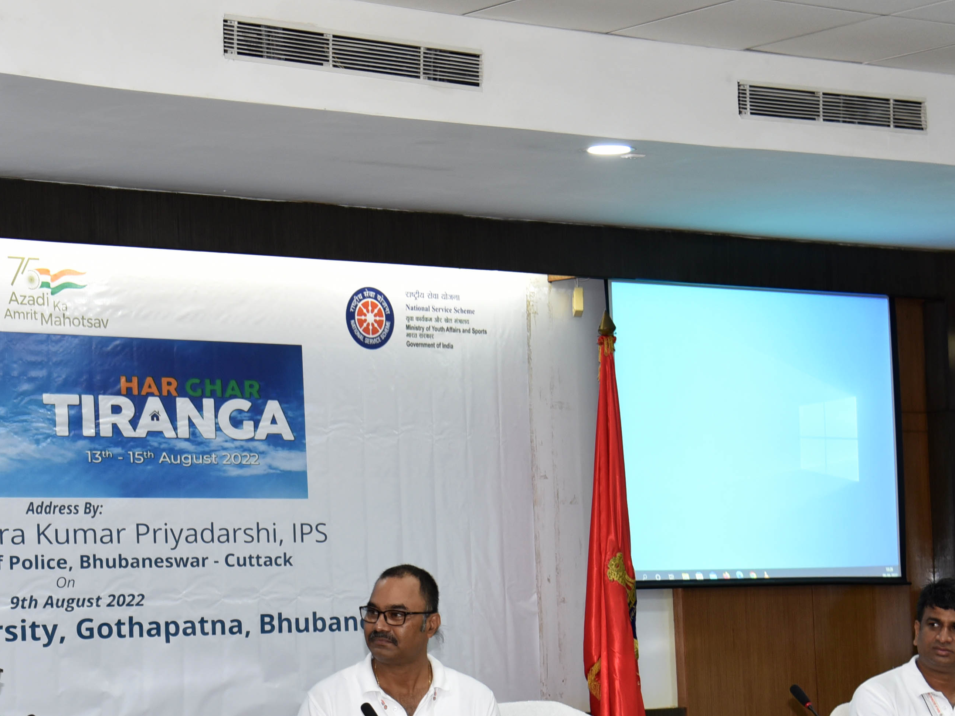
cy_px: 464
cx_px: 174
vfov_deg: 14.3
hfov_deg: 18.9
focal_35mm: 103
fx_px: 2842
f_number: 5
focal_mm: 46
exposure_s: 1/100
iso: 800
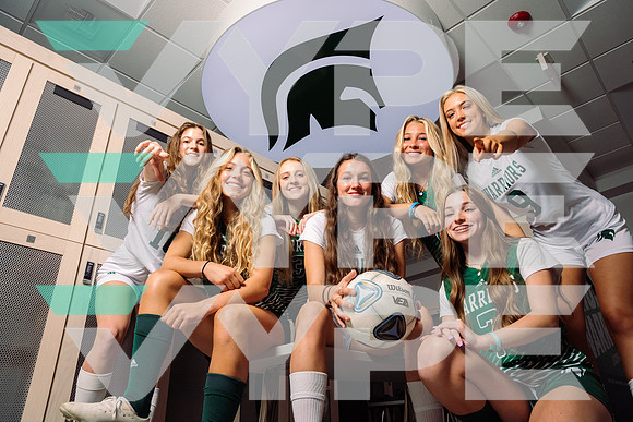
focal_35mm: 24
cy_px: 211
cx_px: 316
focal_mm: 24
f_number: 7.1
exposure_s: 1/200
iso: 800
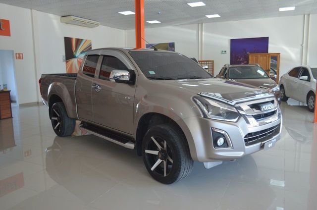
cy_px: 105
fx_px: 264
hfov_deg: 62.0
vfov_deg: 43.4
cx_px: 158
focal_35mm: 30
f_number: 3.8
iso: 500
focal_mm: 20
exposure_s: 1/160
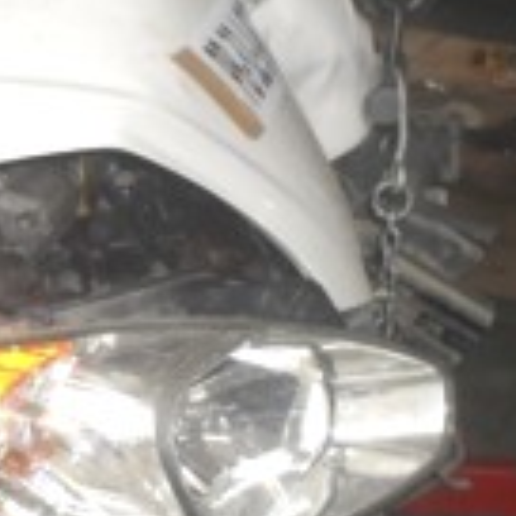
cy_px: 311
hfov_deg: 15.9
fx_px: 1838
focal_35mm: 109
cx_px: 140
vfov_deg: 16.0
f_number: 3.2
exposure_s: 1/45
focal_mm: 6.3
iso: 160
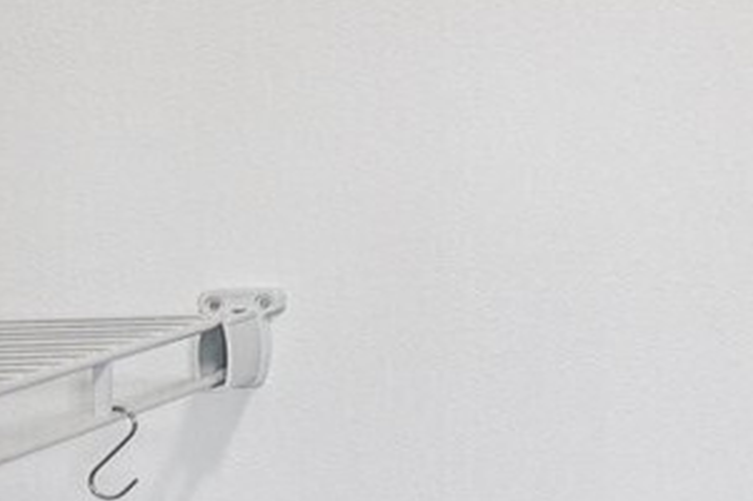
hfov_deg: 13.7
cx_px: 1898
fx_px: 2006
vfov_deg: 14.0
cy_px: 24
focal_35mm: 96
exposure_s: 1/10
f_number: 8
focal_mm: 17
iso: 400
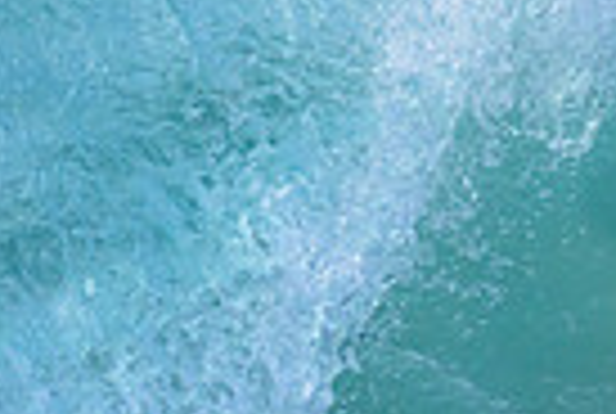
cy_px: 425
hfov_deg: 0.6
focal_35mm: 3377
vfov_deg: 0.4
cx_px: 1183
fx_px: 57910
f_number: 11
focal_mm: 800
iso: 1800
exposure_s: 1/2000
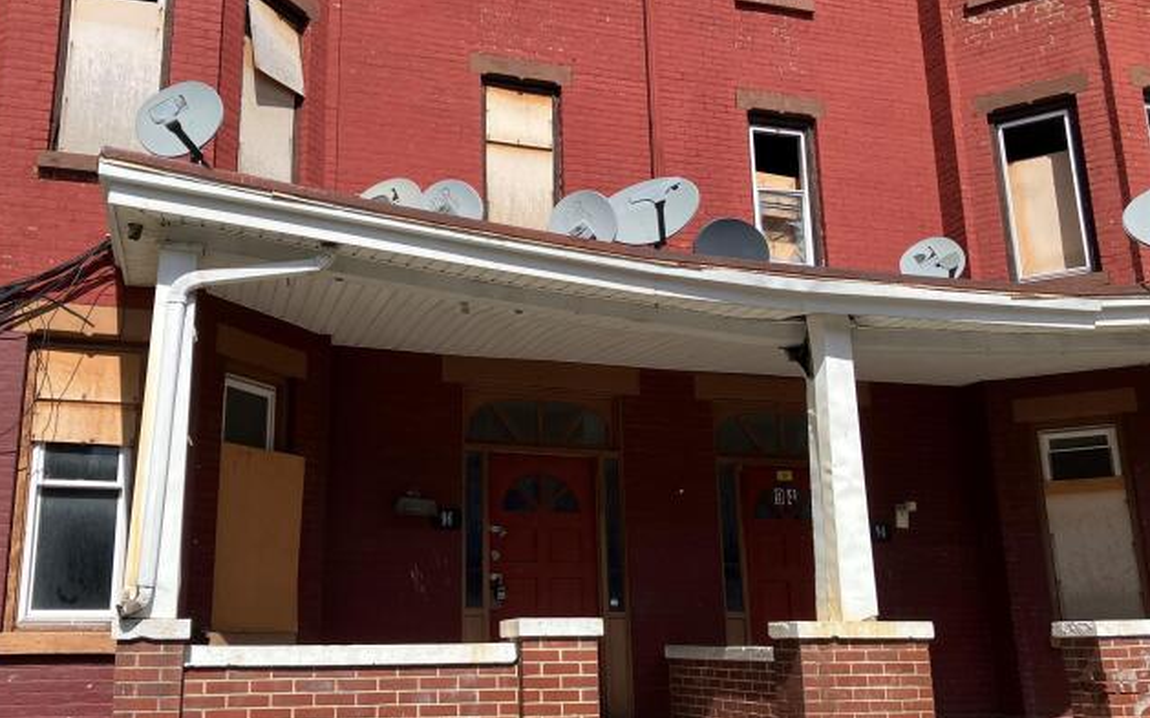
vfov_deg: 37.2
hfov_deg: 56.5
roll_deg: +1.2
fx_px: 1066
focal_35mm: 34
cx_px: 494
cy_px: 398
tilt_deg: +15.2
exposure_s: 1/1869
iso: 32
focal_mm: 3.99
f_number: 1.8
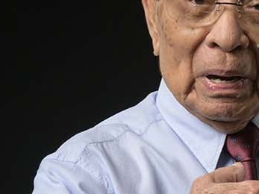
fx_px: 2536
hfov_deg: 5.8
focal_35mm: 339
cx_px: 280
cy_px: 300
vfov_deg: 4.4
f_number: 7.1
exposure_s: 1/200
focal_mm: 85
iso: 250
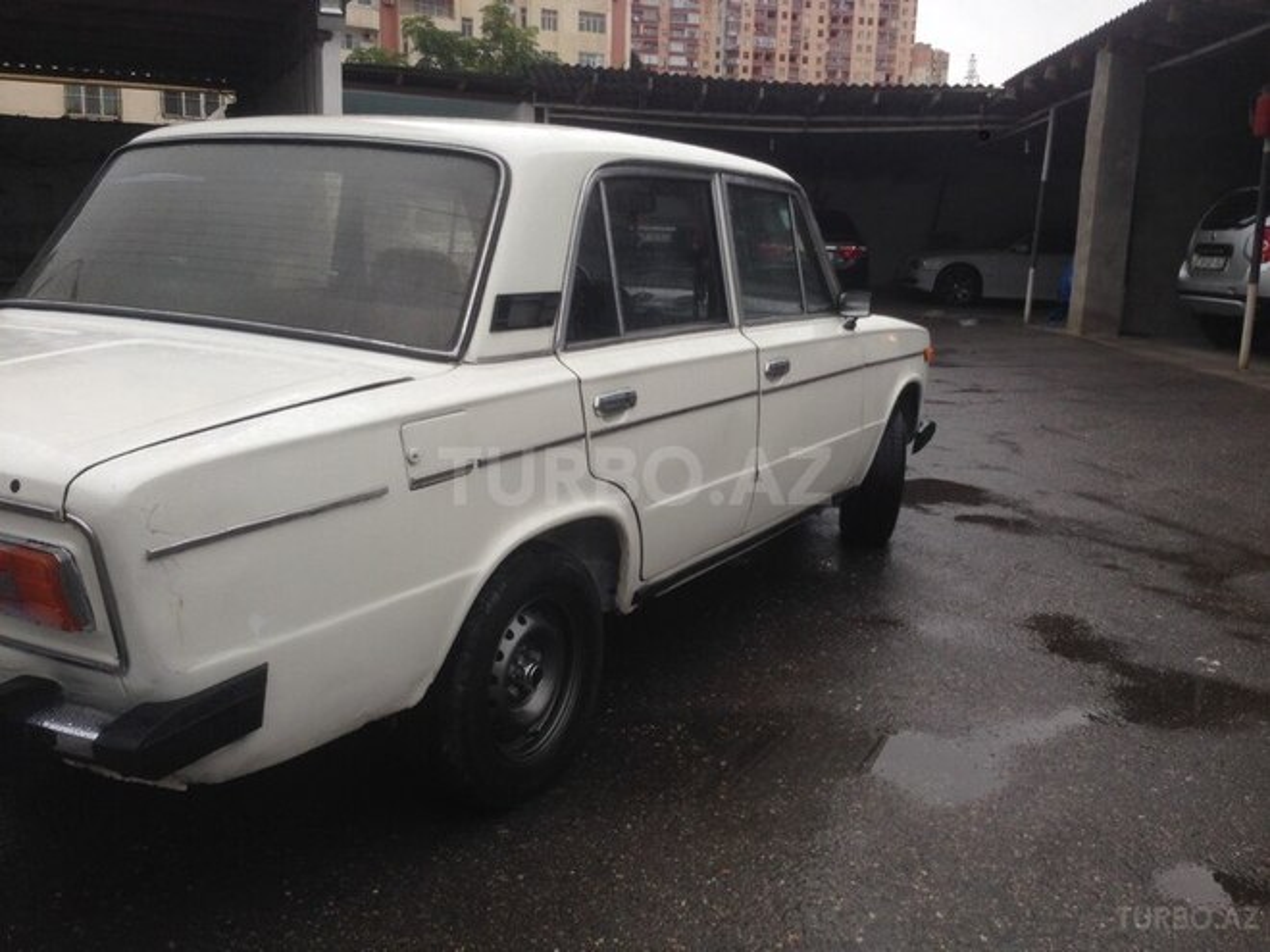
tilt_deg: -9.7
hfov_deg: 55.4
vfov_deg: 42.9
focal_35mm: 33
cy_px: 476
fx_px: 1211
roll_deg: -0.2
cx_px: 635
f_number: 2.4
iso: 50
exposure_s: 1/137
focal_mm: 4.12
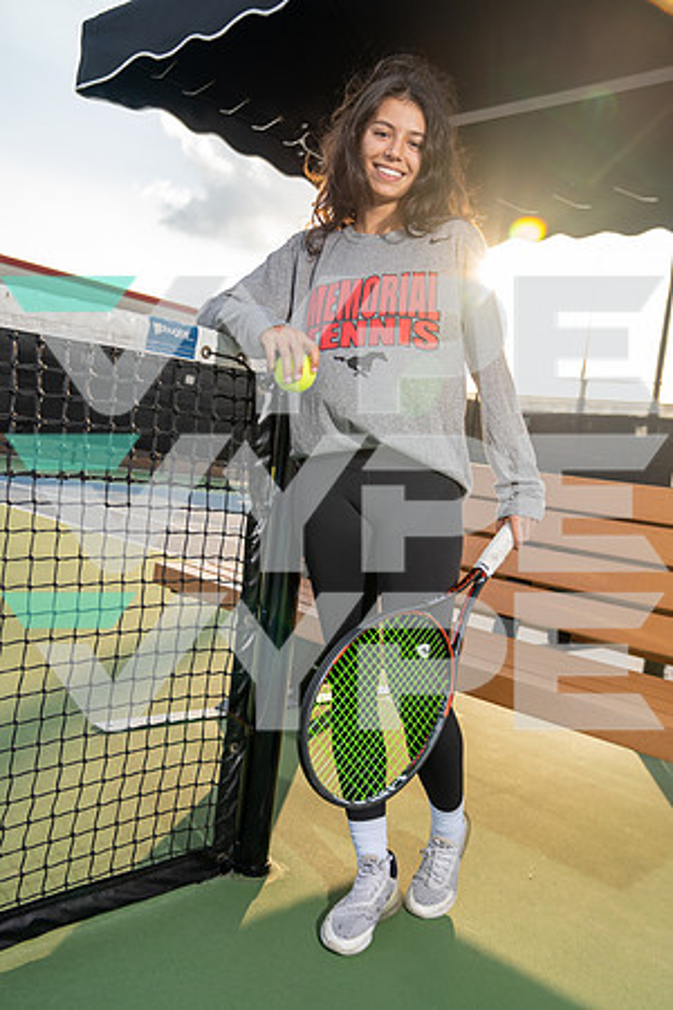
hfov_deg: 42.3
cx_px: 336
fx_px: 869
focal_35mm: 31
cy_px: 505
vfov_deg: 60.3
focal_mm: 31
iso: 100
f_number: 4
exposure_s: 1/250
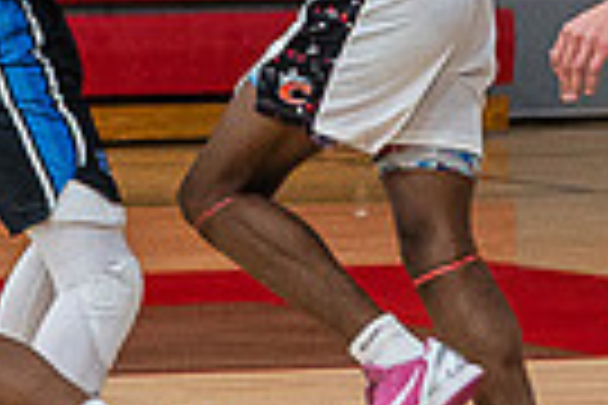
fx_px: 8697
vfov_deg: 2.7
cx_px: 243
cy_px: -243
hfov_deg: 4.0
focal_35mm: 515
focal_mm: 120
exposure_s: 1/320
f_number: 4
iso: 5000
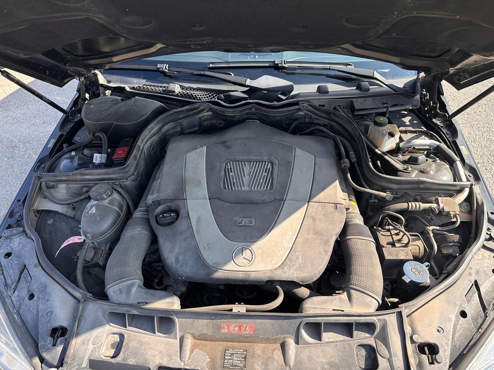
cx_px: 247
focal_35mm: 24
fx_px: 343
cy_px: 185
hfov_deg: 71.6
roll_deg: +0.7
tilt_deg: -44.0
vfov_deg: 56.8
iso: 80
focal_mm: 6.86
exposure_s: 1/829
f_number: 1.78
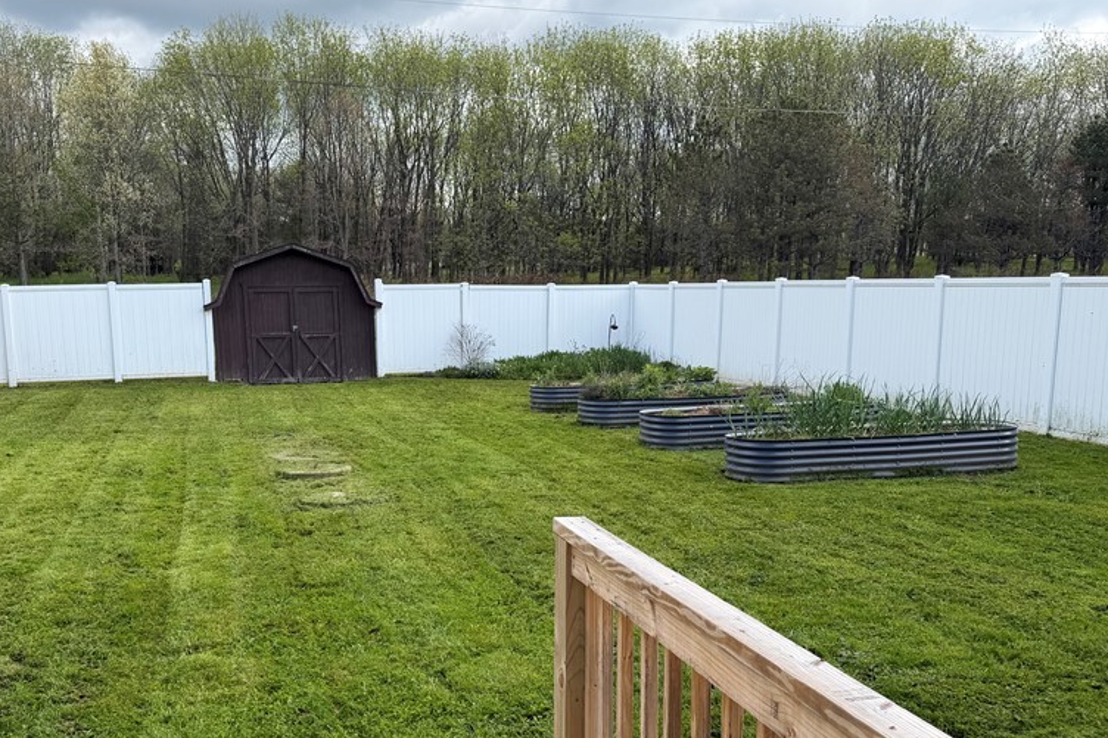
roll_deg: +0.2
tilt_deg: -9.1
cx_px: 457
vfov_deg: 38.7
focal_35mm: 34
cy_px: 437
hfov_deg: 55.5
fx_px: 1046
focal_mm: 6.76
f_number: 1.78
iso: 80
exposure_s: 1/1770
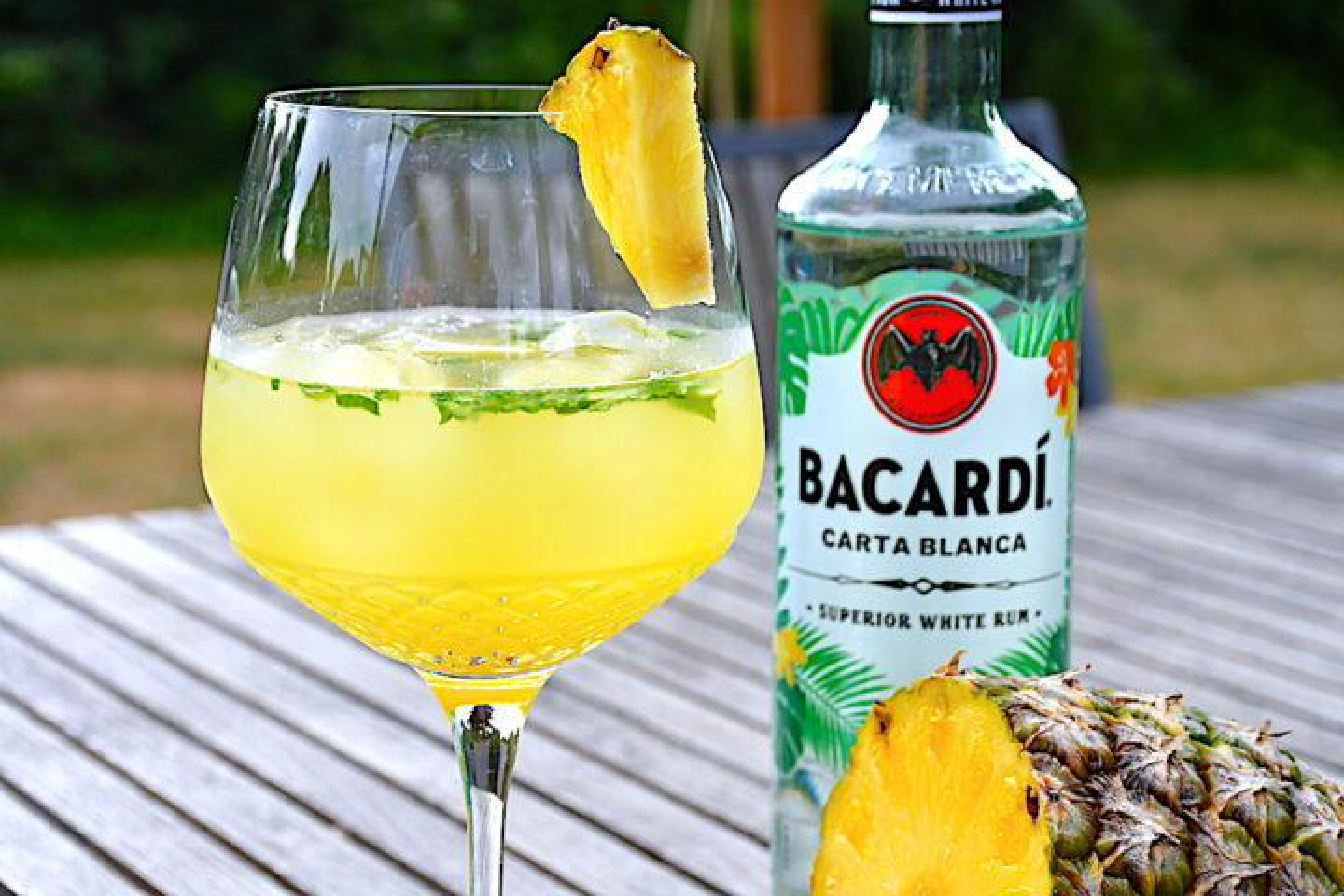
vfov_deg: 16.3
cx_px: 672
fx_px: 3136
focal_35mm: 84
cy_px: 448
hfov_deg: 24.2
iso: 400
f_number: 8
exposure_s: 1/125
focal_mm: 56
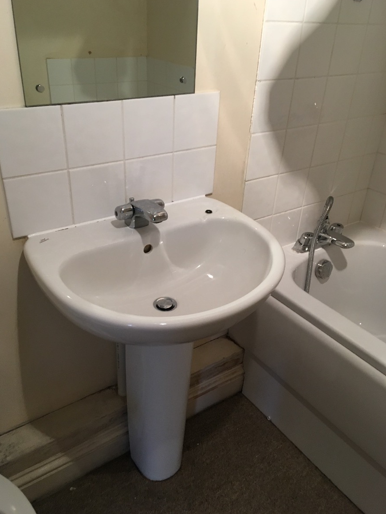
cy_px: 253
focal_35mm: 30
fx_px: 446
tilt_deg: -30.3
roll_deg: -2.6
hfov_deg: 46.8
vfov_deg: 60.0
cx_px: 190
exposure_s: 1/33
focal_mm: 4.15
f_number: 2.2
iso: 125
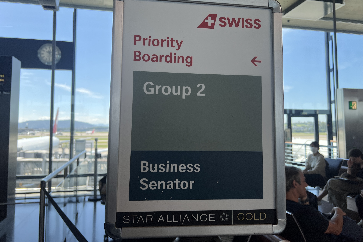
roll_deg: +0.7
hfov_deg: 65.5
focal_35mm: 28
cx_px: 184
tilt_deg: +4.4
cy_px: 111
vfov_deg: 46.4
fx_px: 282
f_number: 1.5
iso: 50
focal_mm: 5.7
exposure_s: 1/786
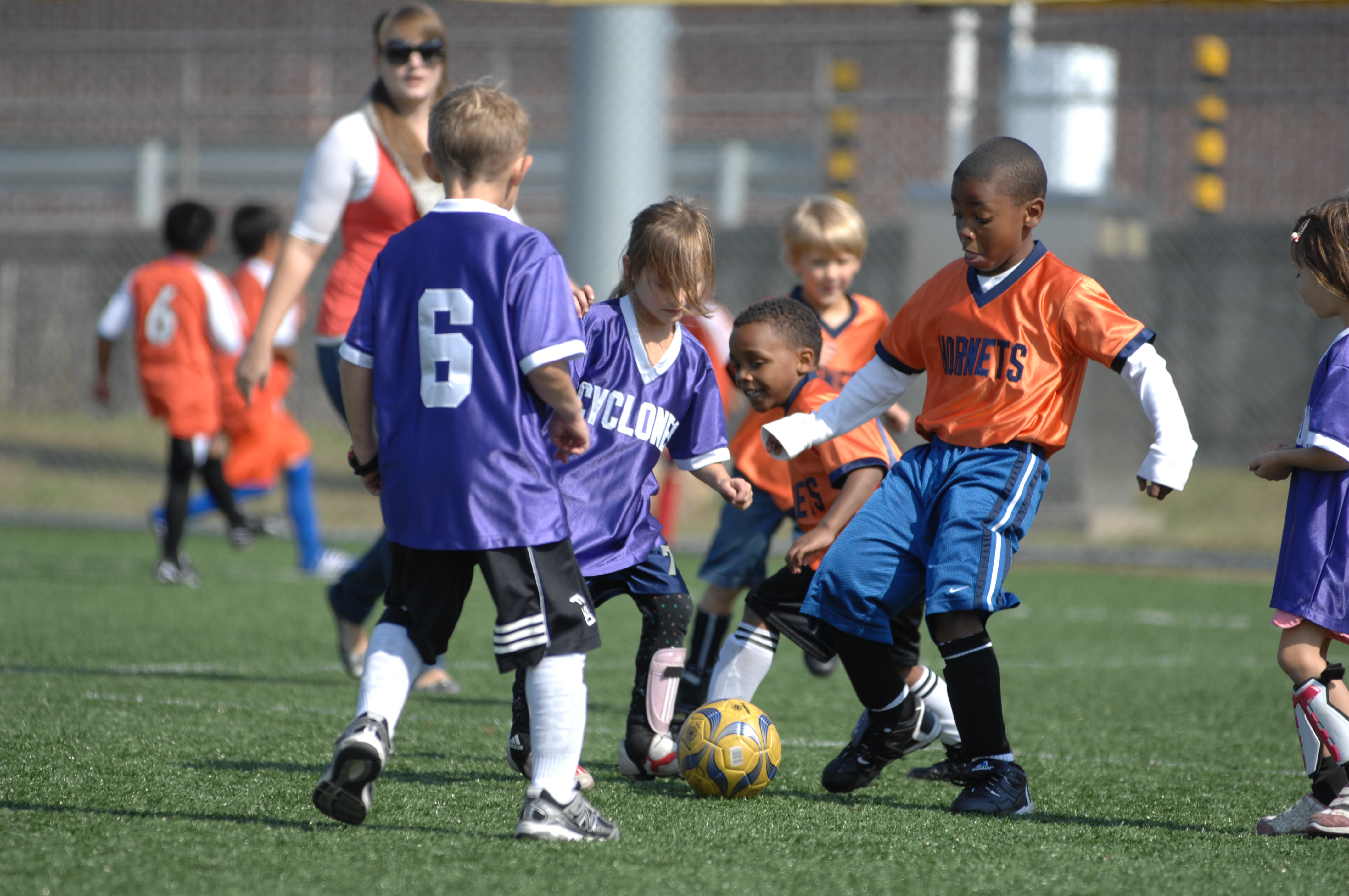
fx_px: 11228
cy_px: 448
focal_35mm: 300
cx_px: 674
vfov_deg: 4.6
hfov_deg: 6.9
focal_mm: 200
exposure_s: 1/1000
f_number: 3.2
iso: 100
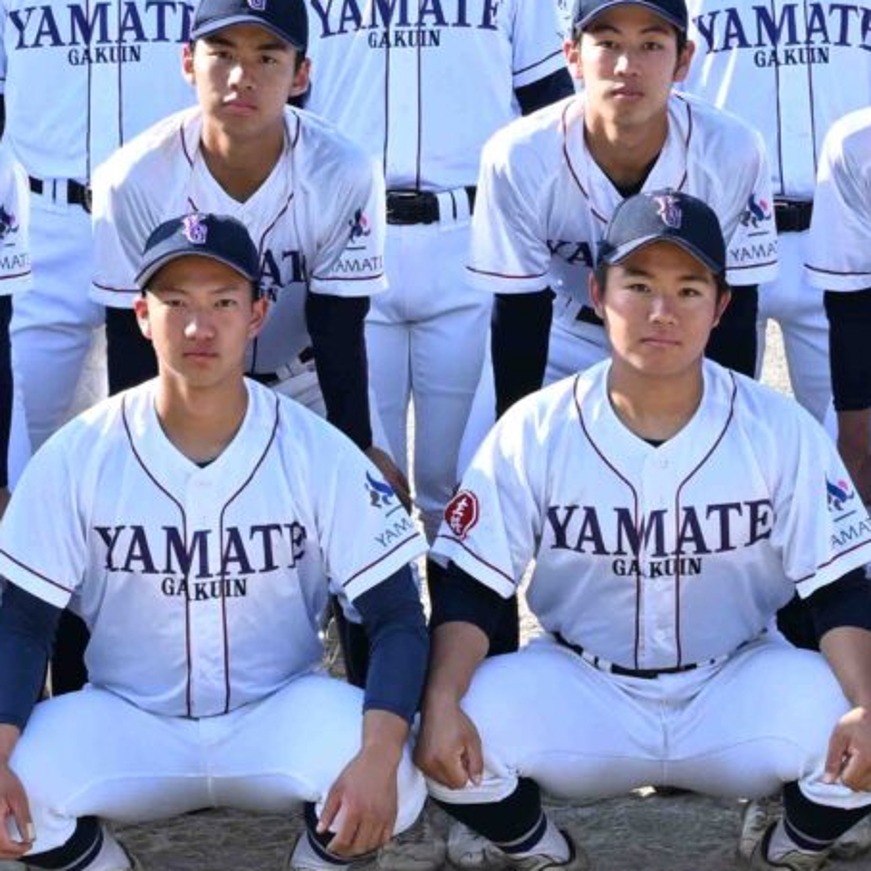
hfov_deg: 11.1
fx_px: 4498
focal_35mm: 158
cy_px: -11
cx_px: 445
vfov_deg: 11.0
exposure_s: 1/400
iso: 400
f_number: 7.1
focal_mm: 33
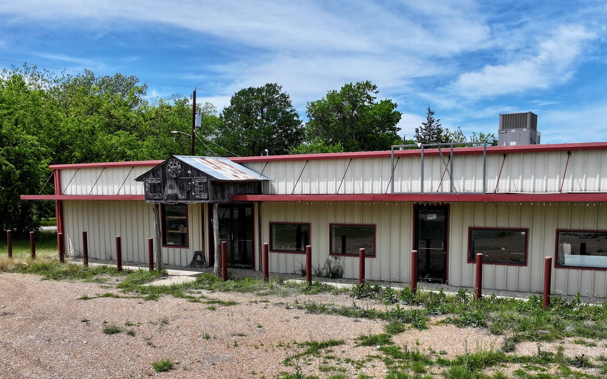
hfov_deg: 52.7
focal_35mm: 37
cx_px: 332
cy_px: 279
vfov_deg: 33.8
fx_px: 612
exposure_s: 1/3200
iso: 110
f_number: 2.8
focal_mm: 12.29
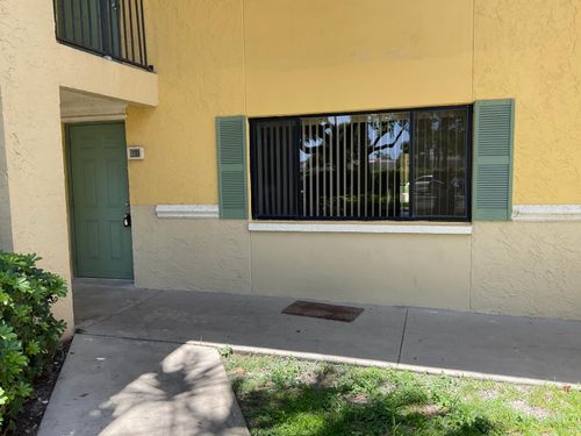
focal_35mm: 29
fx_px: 487
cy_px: 218
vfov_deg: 48.2
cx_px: 290
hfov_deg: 61.7
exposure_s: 1/265
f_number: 1.8
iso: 16
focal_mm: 3
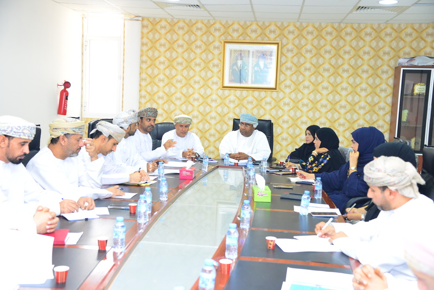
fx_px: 579
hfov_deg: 41.1
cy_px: 145
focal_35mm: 48
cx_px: 217
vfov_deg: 28.1
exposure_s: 1/100
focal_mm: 48
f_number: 4.2
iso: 2500
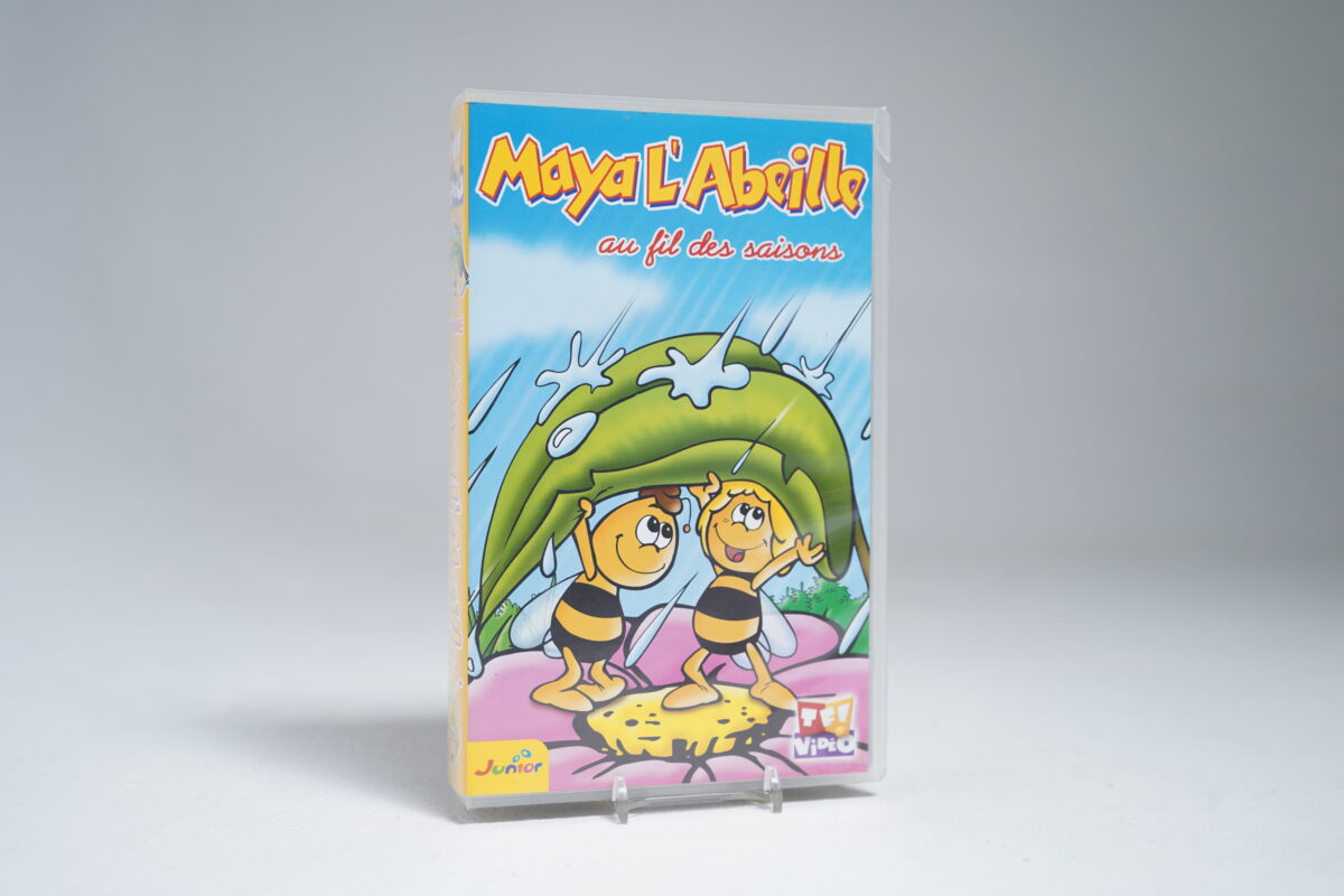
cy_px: 448
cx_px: 672
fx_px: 1531
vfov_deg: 32.6
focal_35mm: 41
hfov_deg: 47.4
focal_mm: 41
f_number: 4.5
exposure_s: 1/13
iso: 160
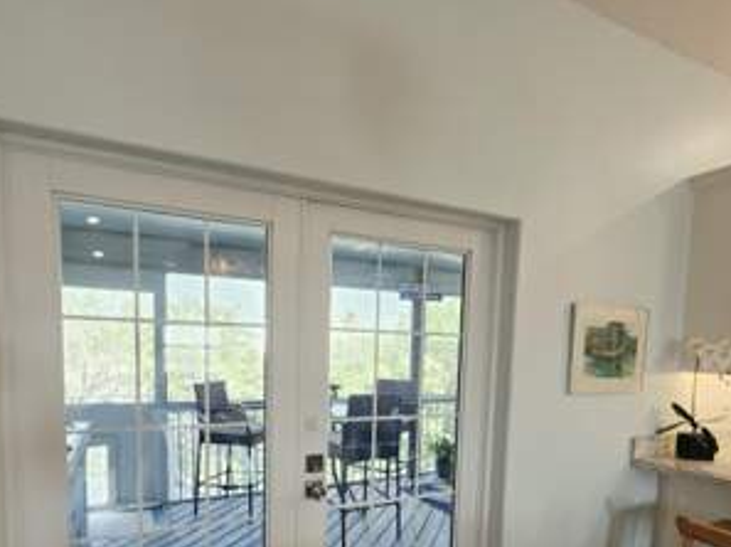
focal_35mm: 21
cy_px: 400
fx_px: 443
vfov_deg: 60.4
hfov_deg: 79.1
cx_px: 359
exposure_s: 1/120
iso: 80
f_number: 1.9
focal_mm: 2.2
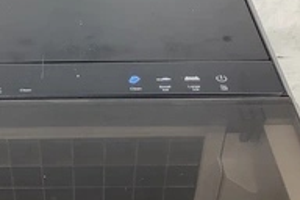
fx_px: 558
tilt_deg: -41.1
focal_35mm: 67
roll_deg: +1.3
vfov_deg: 20.3
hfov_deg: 29.6
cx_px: 75
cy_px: 111
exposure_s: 1/60
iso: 64
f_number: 2.4
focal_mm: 3.3
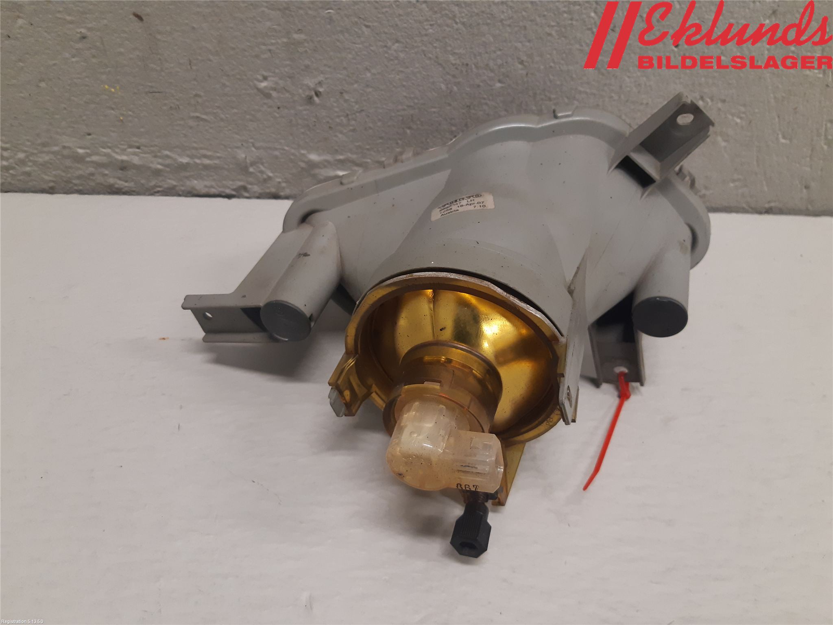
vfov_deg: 53.1
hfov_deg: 67.3
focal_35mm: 26
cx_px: 416
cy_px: 312
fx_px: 626
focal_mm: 3.93
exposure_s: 1/50
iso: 160
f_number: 1.7
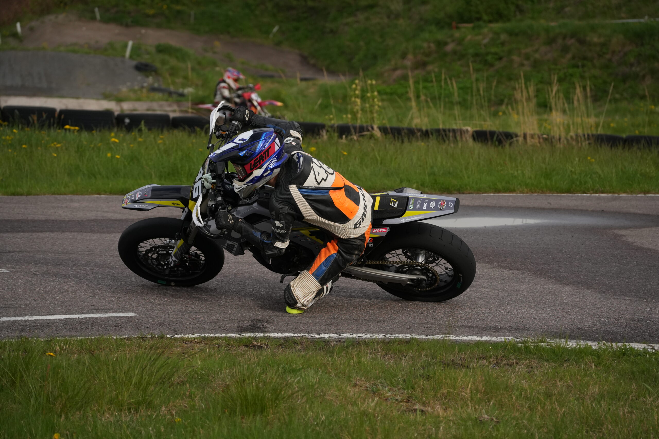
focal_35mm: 143
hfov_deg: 14.3
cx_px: 330
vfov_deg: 9.6
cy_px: 220
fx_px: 2618
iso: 1250
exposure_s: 1/5000
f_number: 6.3
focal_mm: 143
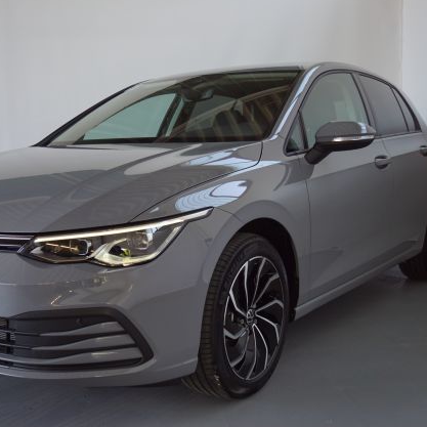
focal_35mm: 47
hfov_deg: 35.8
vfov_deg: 36.1
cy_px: 211
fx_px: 656
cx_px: 157
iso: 125
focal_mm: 24
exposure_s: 1/60
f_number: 4
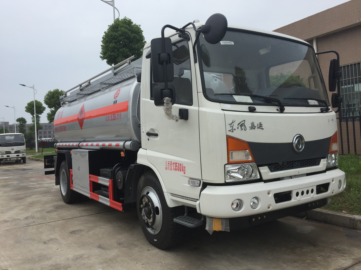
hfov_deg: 61.7
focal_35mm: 29
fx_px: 302
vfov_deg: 48.2
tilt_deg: -0.4
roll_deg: +1.3
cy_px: 135
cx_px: 180
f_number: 2.2
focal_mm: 4.15
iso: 32
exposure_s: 1/1412
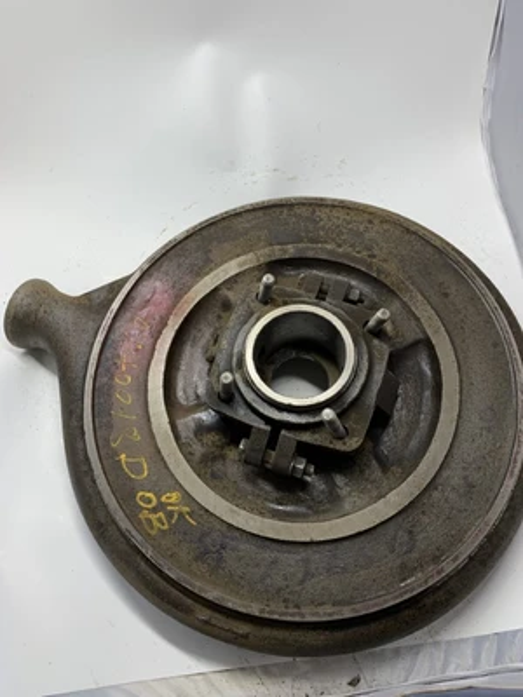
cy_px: 348
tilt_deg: -67.0
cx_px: 262
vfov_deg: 67.3
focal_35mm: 26
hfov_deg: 53.1
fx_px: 524
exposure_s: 1/122
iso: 25
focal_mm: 4.25
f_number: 1.8
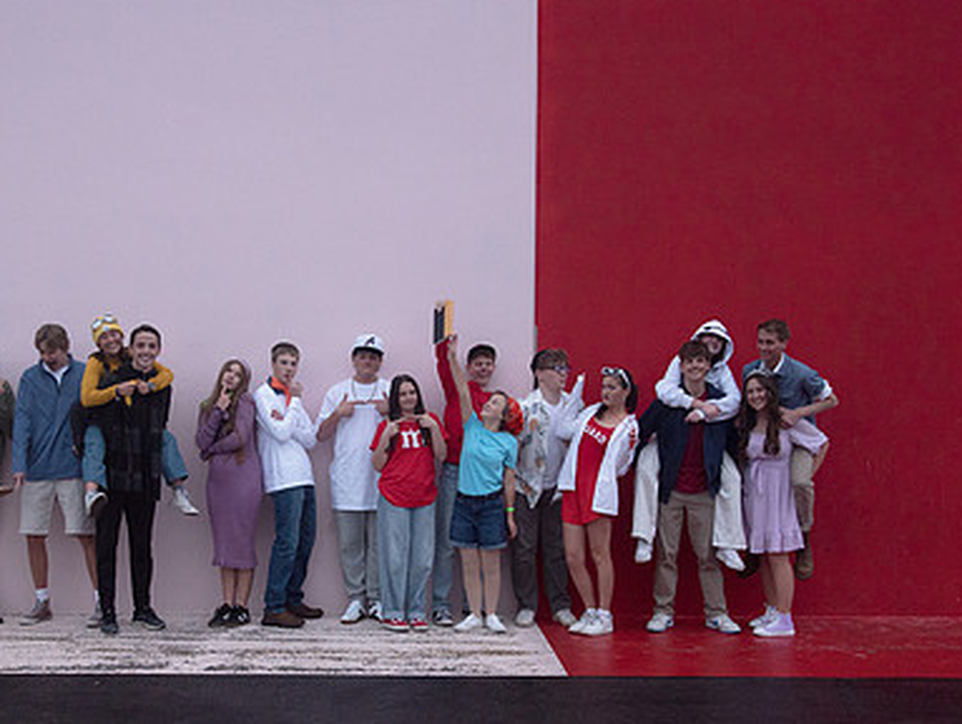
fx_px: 1502
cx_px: 367
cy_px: 461
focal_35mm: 54
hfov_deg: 35.3
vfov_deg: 27.0
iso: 800
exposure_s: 1/250
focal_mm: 34
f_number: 5
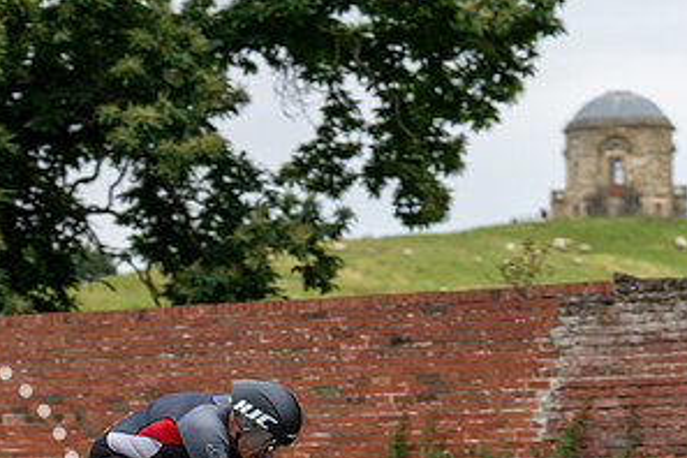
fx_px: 2977
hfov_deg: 13.1
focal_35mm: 156
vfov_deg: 8.8
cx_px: 238
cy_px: 422
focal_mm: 80
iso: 1000
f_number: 3.2
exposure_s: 1/640
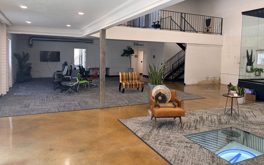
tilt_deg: -3.1
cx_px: 134
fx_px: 201
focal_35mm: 28
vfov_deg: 44.3
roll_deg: -1.6
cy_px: 65
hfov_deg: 66.5
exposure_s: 1/120
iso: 125
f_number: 1.6
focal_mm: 5.96
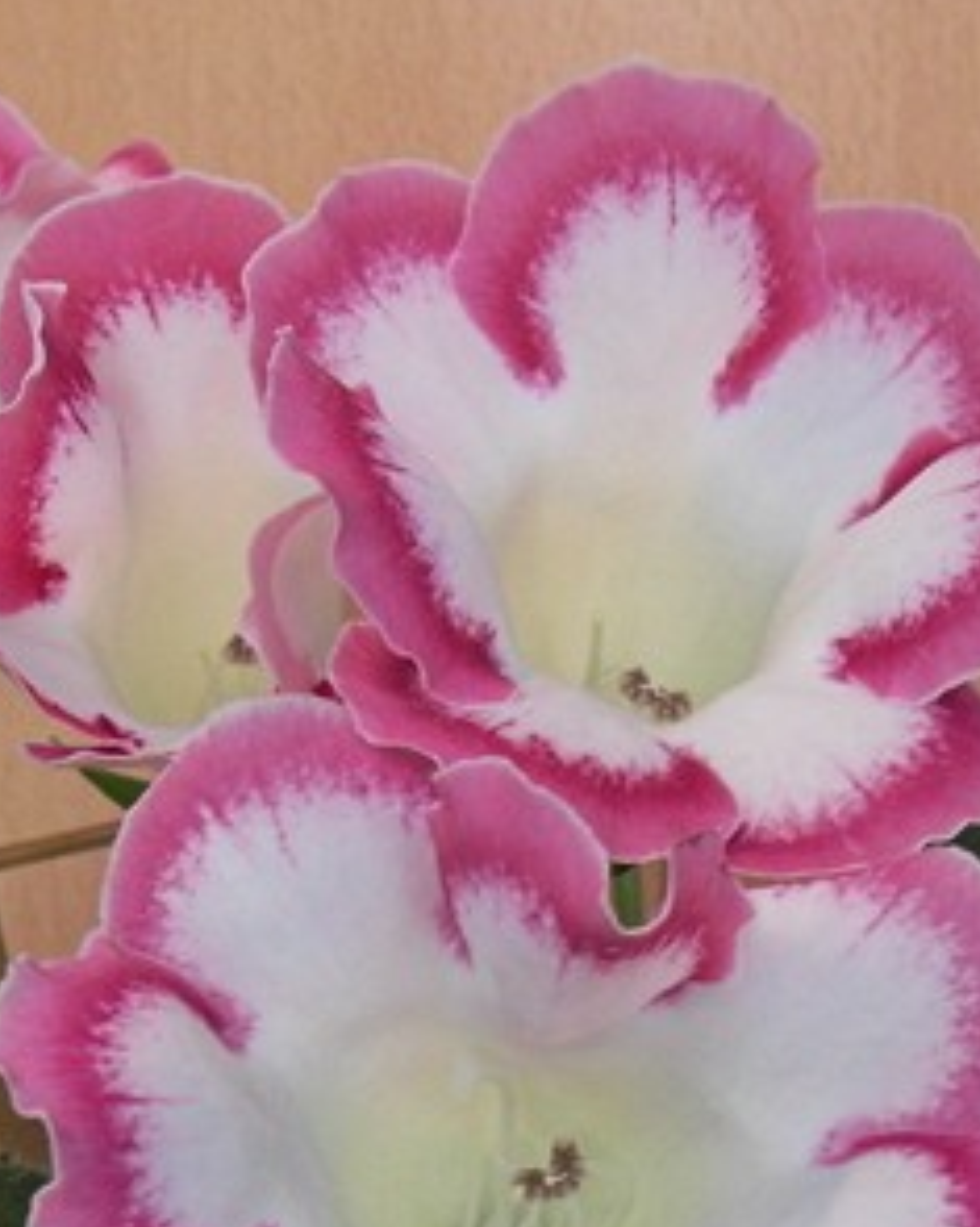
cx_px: 534
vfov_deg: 35.5
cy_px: 981
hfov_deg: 29.7
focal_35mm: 51
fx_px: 1850
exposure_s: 1/45
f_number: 2.5
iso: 100
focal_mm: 5.2
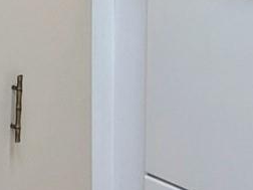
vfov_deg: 8.5
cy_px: -336
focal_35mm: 152
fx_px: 1111
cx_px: 42
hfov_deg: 12.9
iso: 34
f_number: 2
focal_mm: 2.51
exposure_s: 1/22.3
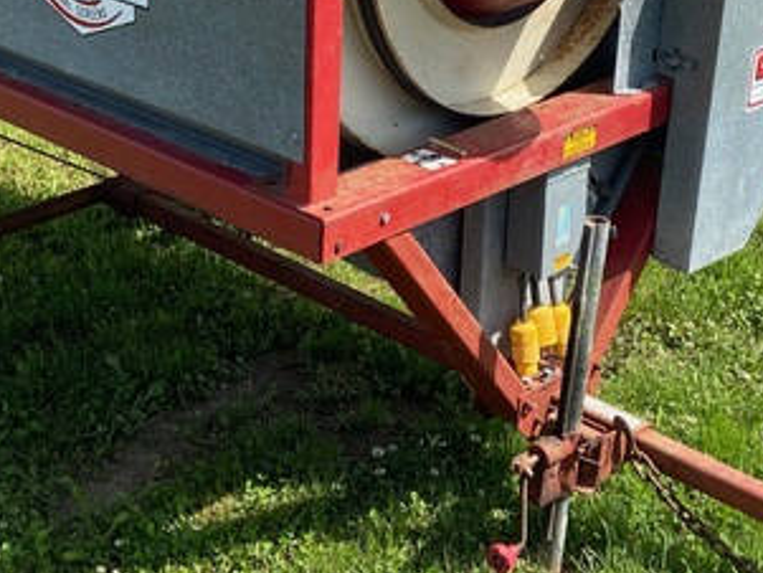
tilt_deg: -16.6
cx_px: 378
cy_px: 76
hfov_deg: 28.2
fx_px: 1521
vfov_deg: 20.9
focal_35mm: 69
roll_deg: +4.4
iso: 32
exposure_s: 1/1272
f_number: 1.8
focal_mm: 4.25
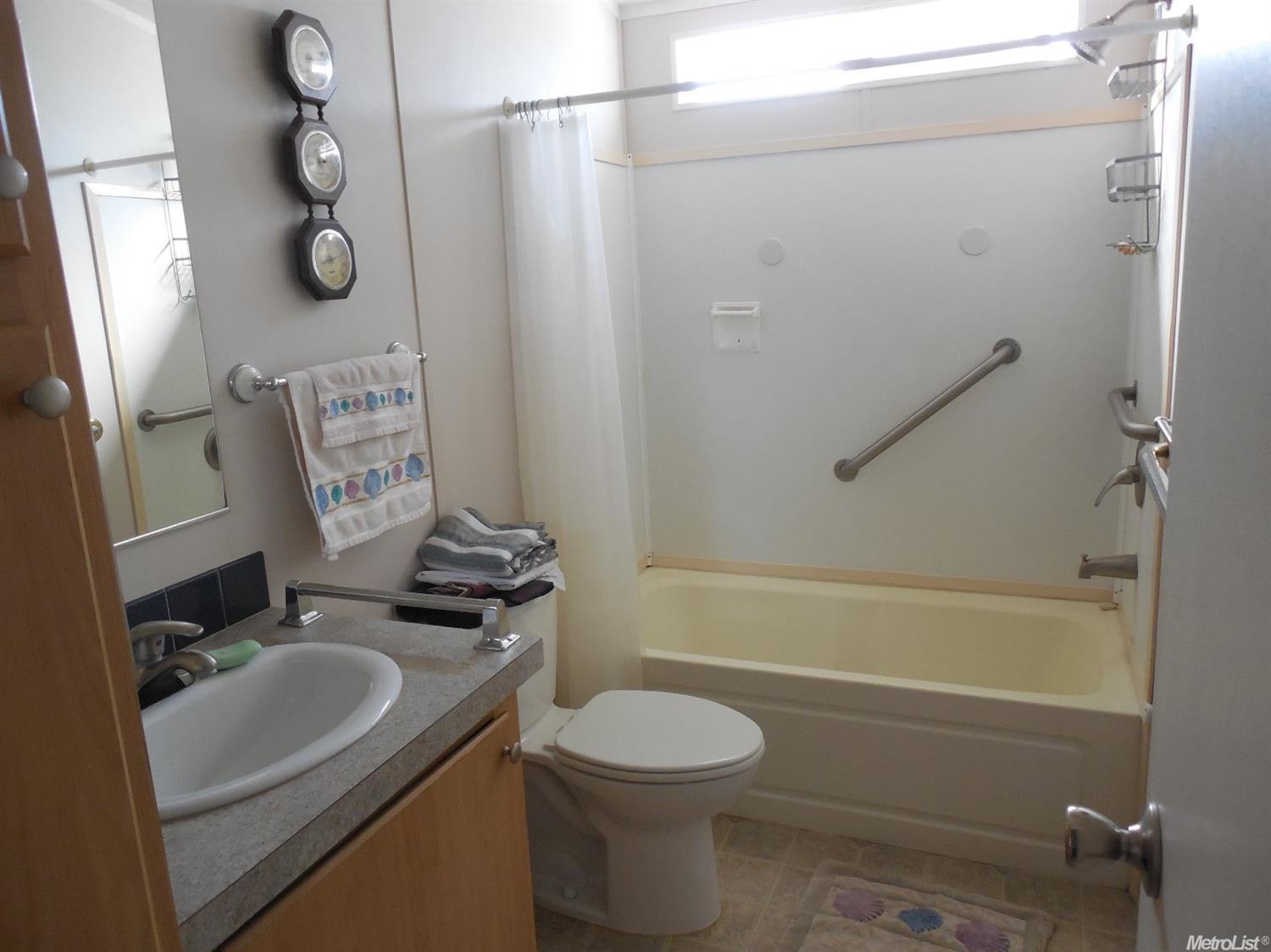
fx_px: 918
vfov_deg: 54.9
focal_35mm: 25
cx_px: 636
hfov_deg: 69.4
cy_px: 476
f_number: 3.3
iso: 400
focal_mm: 4.5
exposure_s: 1/30
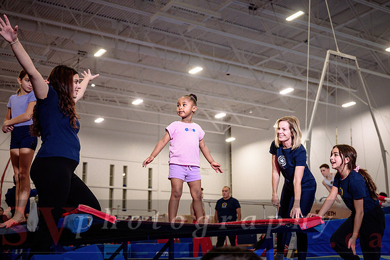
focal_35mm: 48
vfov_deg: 28.1
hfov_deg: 41.1
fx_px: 519
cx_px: 212
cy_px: 118
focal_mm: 44
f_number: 3.5
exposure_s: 1/400
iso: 1600
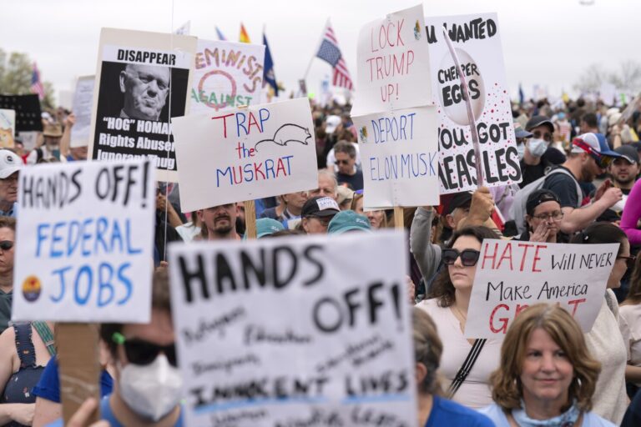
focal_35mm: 77
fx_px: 1371
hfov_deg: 26.3
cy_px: 214
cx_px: 320
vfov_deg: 17.7
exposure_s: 1/320
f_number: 4.5
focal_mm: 77
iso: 100
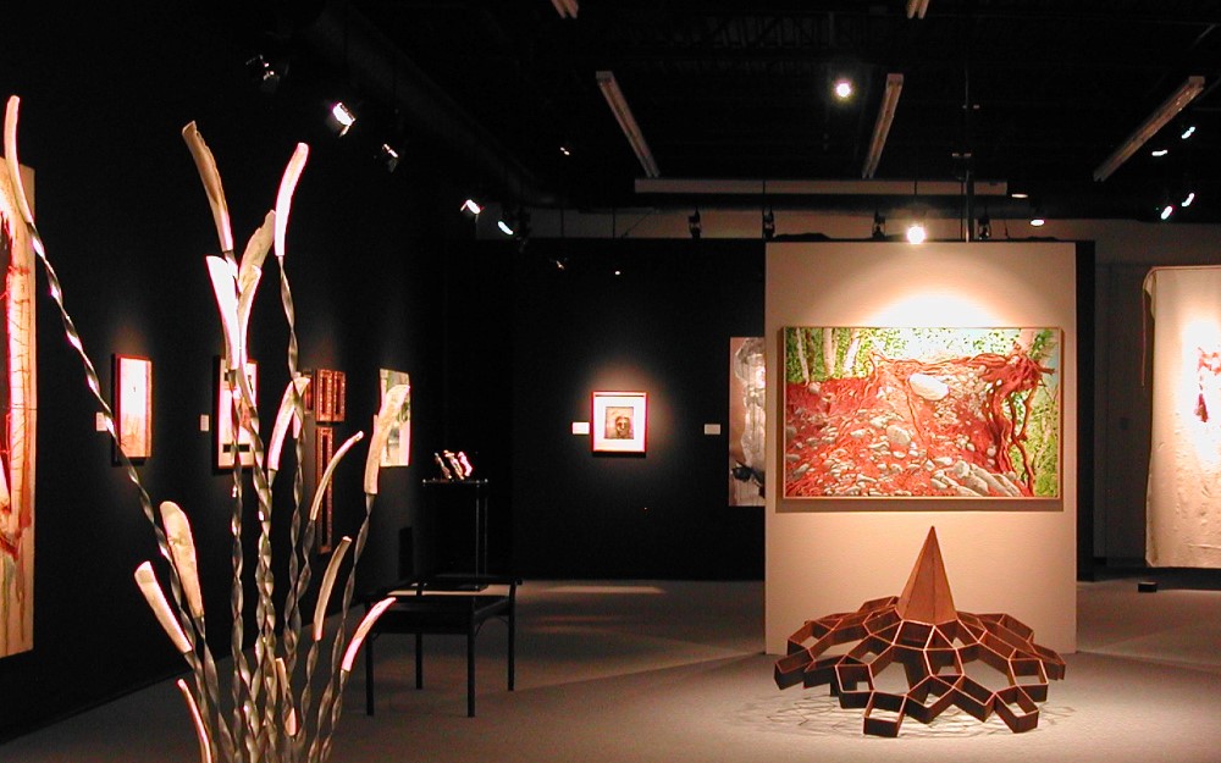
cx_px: 830
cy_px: 464
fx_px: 1930
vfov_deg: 22.3
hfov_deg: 34.7
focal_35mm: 58
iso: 213
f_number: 2.8
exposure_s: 1/3.3
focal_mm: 8
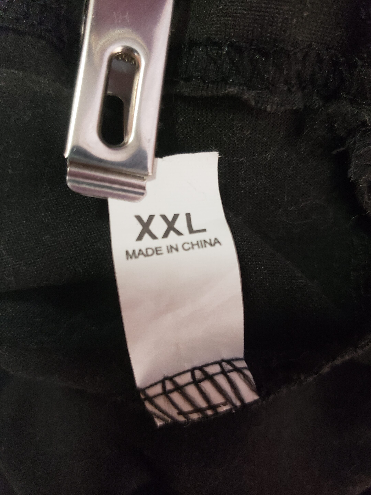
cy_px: 248
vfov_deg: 67.3
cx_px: 186
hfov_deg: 53.1
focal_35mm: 26
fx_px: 372
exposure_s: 1/50
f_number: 1.5
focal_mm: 4.3
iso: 640
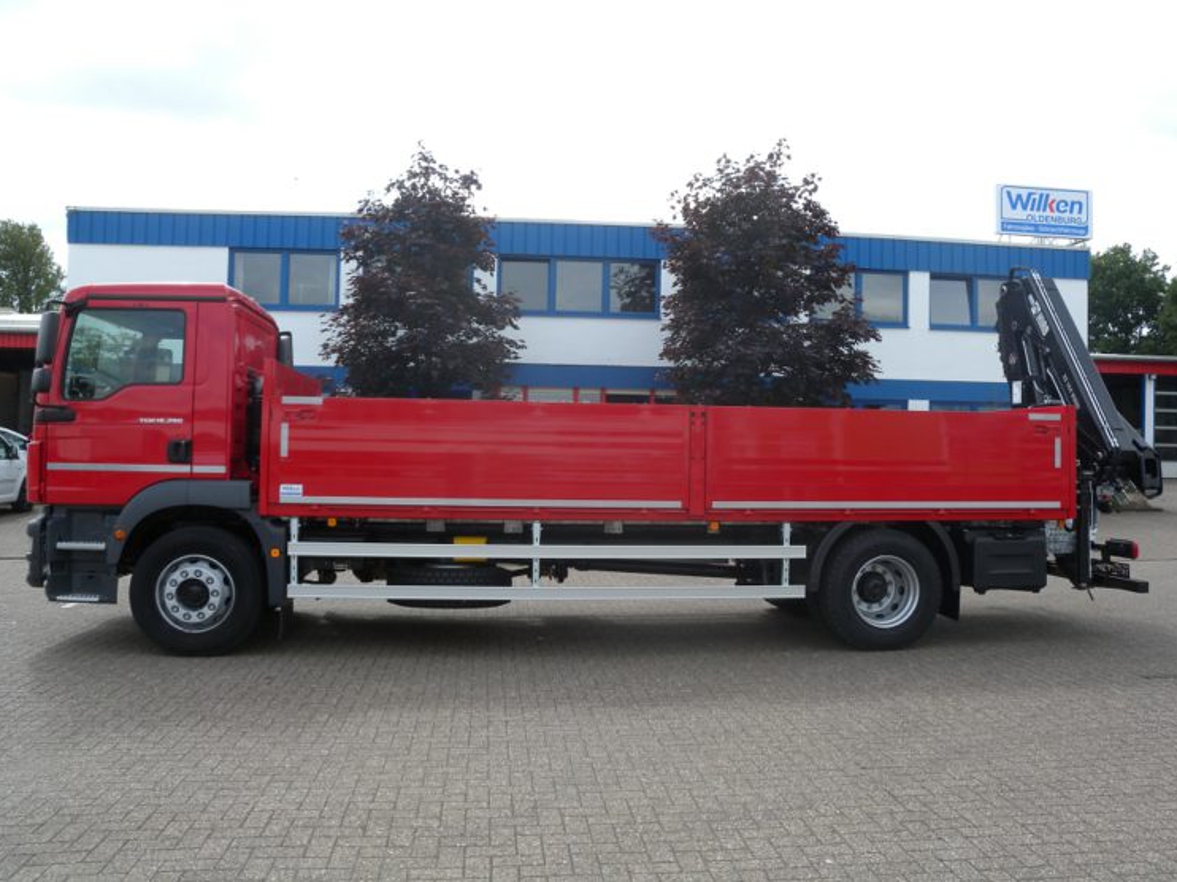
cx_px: 603
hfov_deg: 61.7
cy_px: 430
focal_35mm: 29
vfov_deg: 48.2
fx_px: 986
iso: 64
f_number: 5.1
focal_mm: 6
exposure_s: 1/245
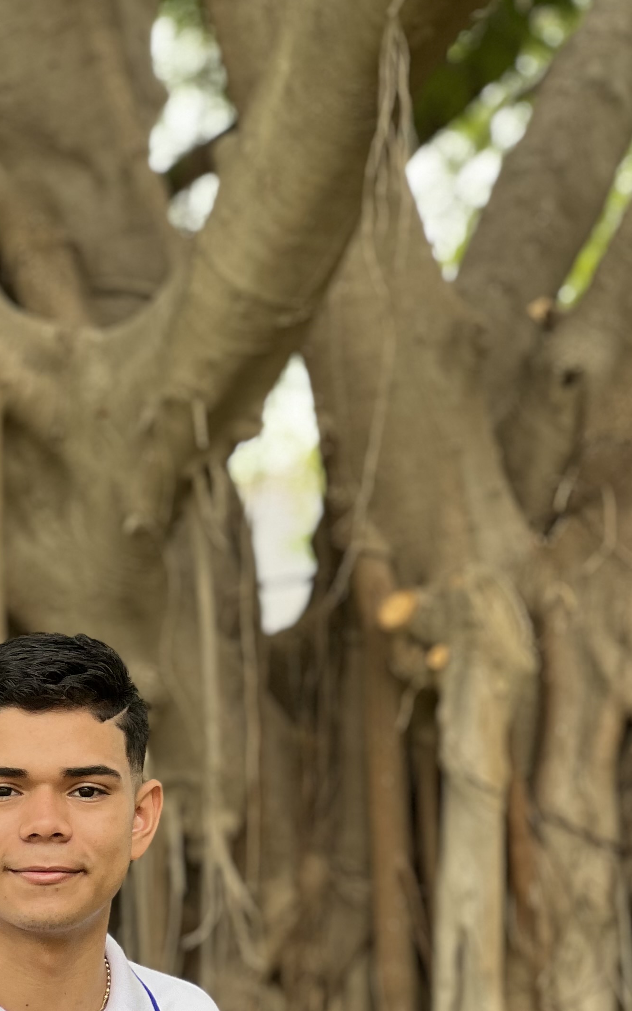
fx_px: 4271
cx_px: 30
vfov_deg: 13.4
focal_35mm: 155
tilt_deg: +1.1
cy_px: 893
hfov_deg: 8.4
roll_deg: +0.6
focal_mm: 9
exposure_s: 1/121
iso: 50
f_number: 2.8
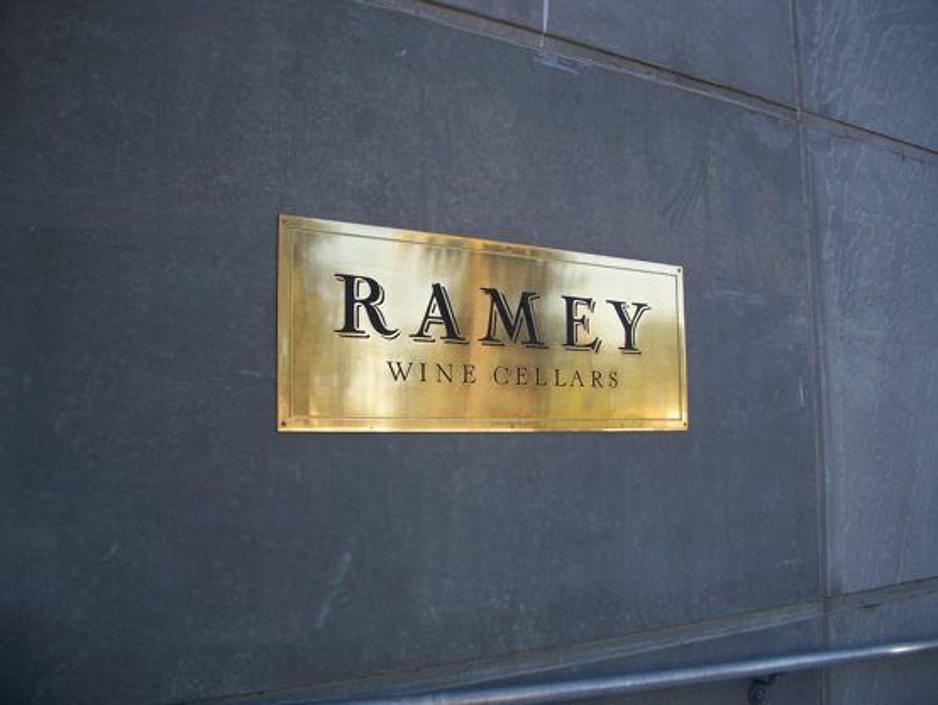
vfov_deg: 38.7
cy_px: 352
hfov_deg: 50.1
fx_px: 1003
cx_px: 469
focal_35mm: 37
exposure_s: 1/250
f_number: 2.8
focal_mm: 7.8
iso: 64
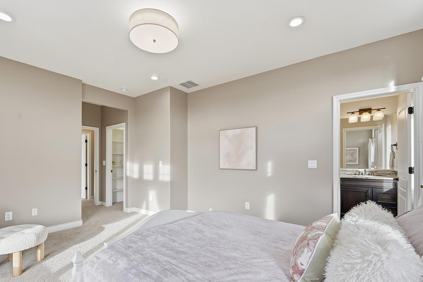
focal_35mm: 16
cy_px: 160
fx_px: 188
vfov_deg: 73.4
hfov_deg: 96.7
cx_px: 206
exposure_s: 1/1250
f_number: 7.1
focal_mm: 14
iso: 400
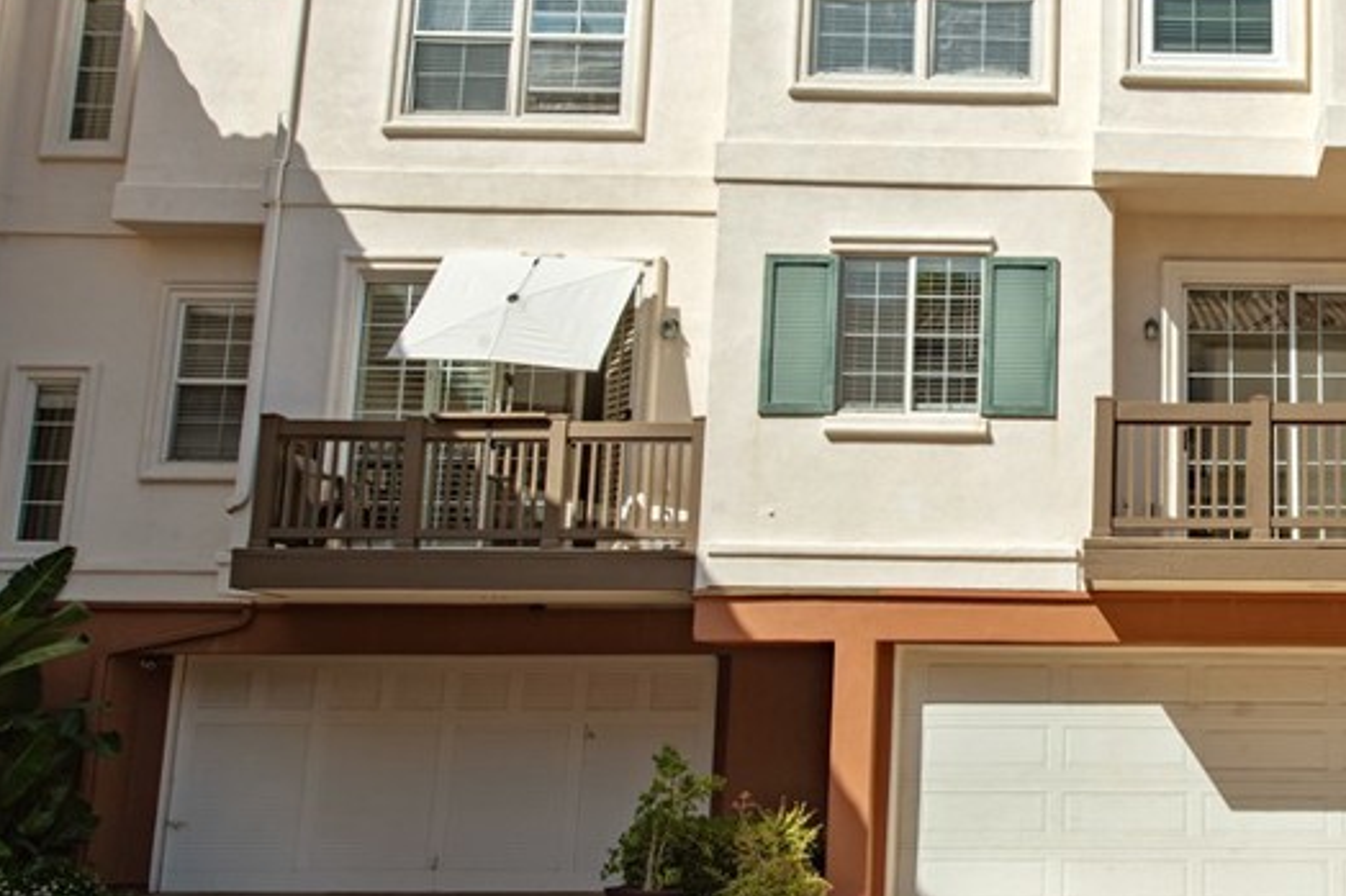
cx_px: 1164
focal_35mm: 43
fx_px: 1607
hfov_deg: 42.4
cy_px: 435
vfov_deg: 31.2
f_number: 13
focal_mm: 22
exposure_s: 1/200
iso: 100
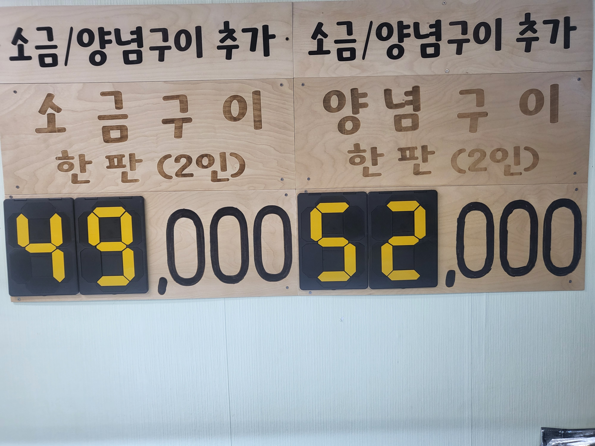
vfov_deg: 53.1
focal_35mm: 26
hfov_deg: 67.3
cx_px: 298
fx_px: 447
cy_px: 223
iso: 160
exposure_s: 1/120
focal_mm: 4.25
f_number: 1.8
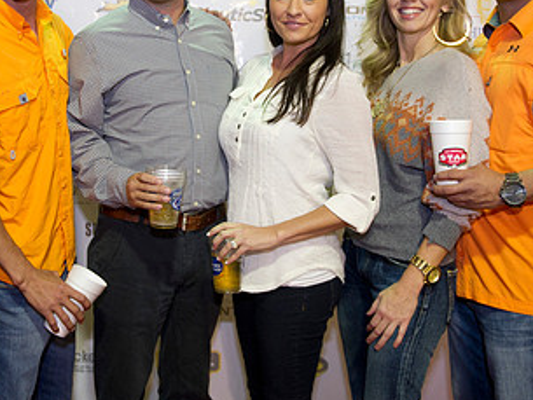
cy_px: 131
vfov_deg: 27.4
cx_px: 201
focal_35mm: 53
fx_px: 816
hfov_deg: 36.0
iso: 1250
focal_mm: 29
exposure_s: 1/60
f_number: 2.8
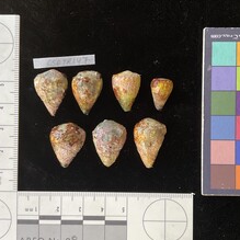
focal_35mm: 41
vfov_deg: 40.9
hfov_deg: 40.9
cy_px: 128
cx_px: 130
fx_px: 322
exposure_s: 1/60
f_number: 1.8
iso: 64
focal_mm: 3
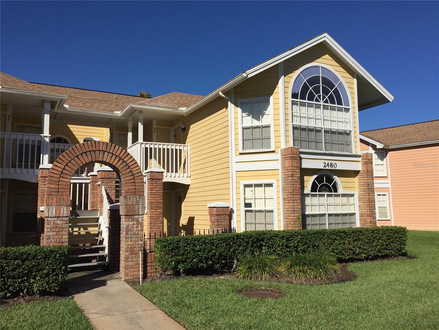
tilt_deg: +7.1
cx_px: 220
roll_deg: +0.4
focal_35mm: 29
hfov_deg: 61.7
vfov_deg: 48.2
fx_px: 368
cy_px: 165
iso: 32
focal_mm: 4.15
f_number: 2.2
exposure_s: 1/5650
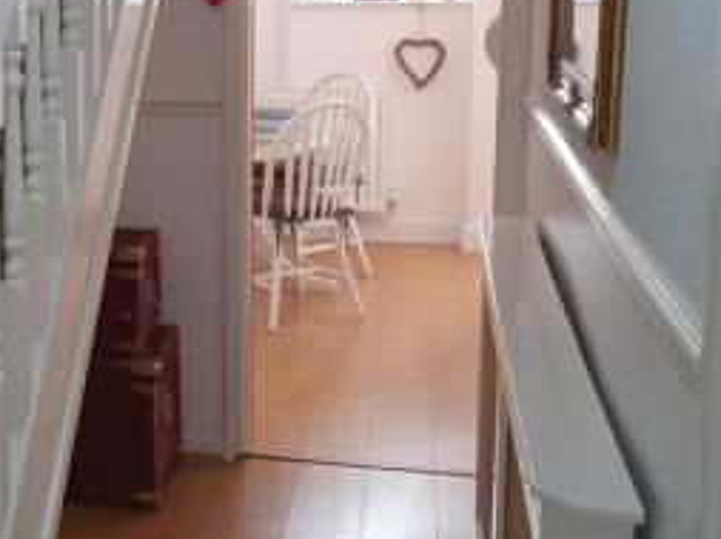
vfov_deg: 24.1
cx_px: 4
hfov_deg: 30.1
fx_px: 1248
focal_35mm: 60
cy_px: 127
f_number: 2.4
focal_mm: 4.32
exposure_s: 1/50
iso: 80
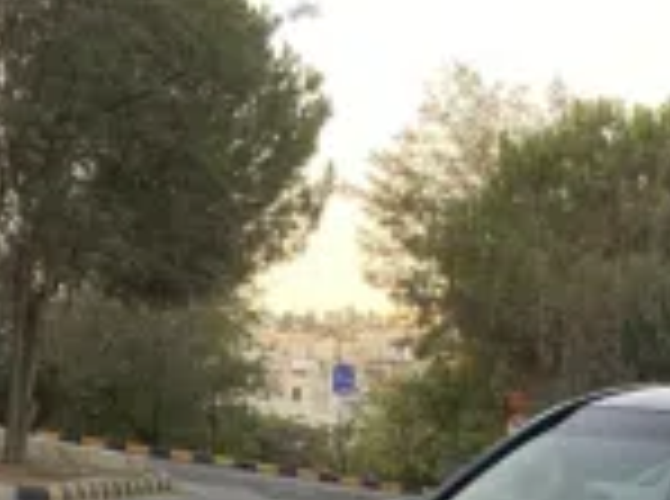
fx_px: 2163
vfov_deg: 12.4
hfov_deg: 17.2
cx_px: 657
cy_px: 788
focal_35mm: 112
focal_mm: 4.25
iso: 64
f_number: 1.8
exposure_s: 1/121
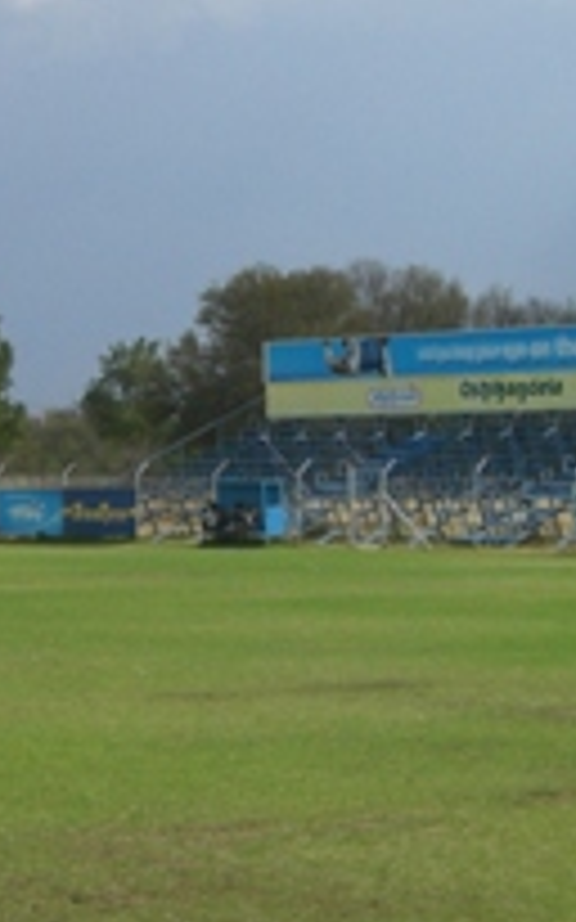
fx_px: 2966
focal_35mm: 118
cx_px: 207
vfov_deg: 17.7
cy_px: 396
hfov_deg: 11.1
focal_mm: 6.2
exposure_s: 1/1000
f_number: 4.3
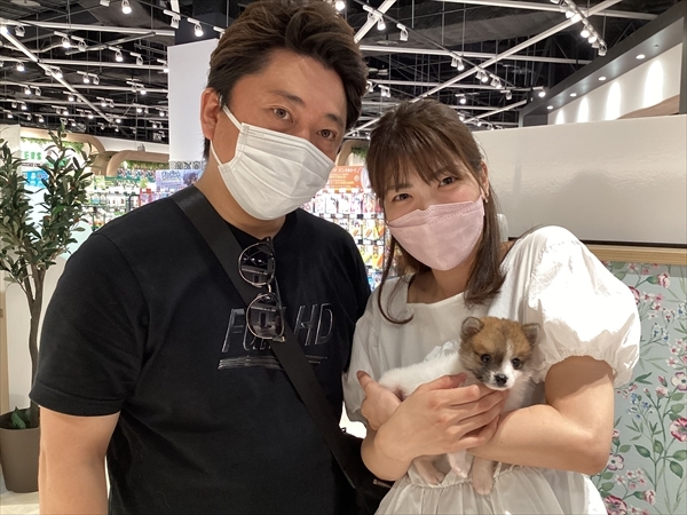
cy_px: 258
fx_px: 615
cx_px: 344
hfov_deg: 58.4
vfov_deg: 45.4
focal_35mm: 31
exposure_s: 1/50
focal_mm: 3.3
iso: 160
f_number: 2.4
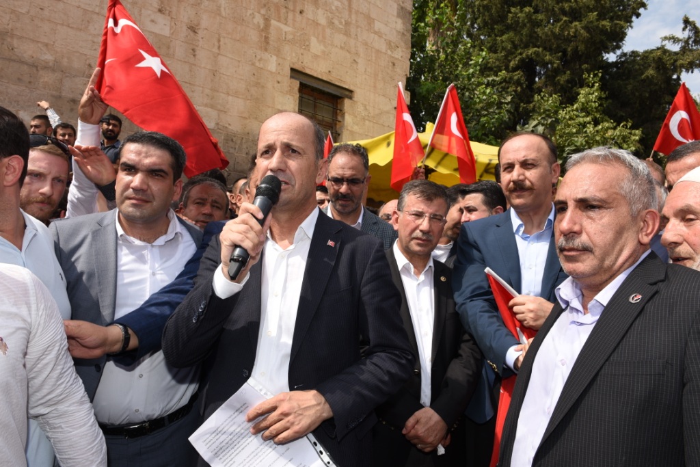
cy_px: 234
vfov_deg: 53.1
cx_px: 350
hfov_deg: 73.7
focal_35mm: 24
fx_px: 467
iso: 200
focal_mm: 24
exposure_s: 1/200
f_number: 13
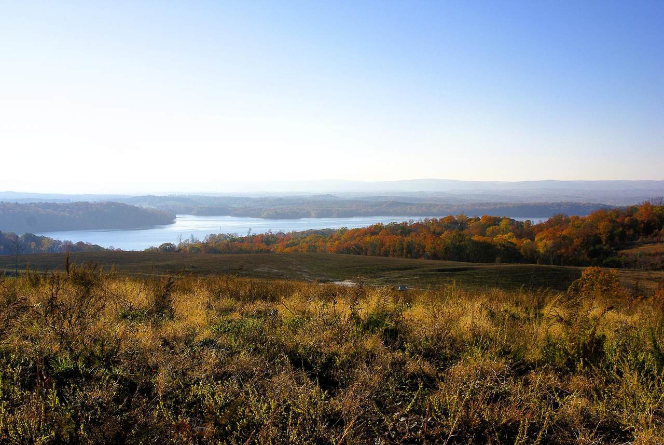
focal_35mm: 42
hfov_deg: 46.3
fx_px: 776
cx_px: 332
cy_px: 222
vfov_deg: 32.0
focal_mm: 28
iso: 100
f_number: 11
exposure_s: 1/200
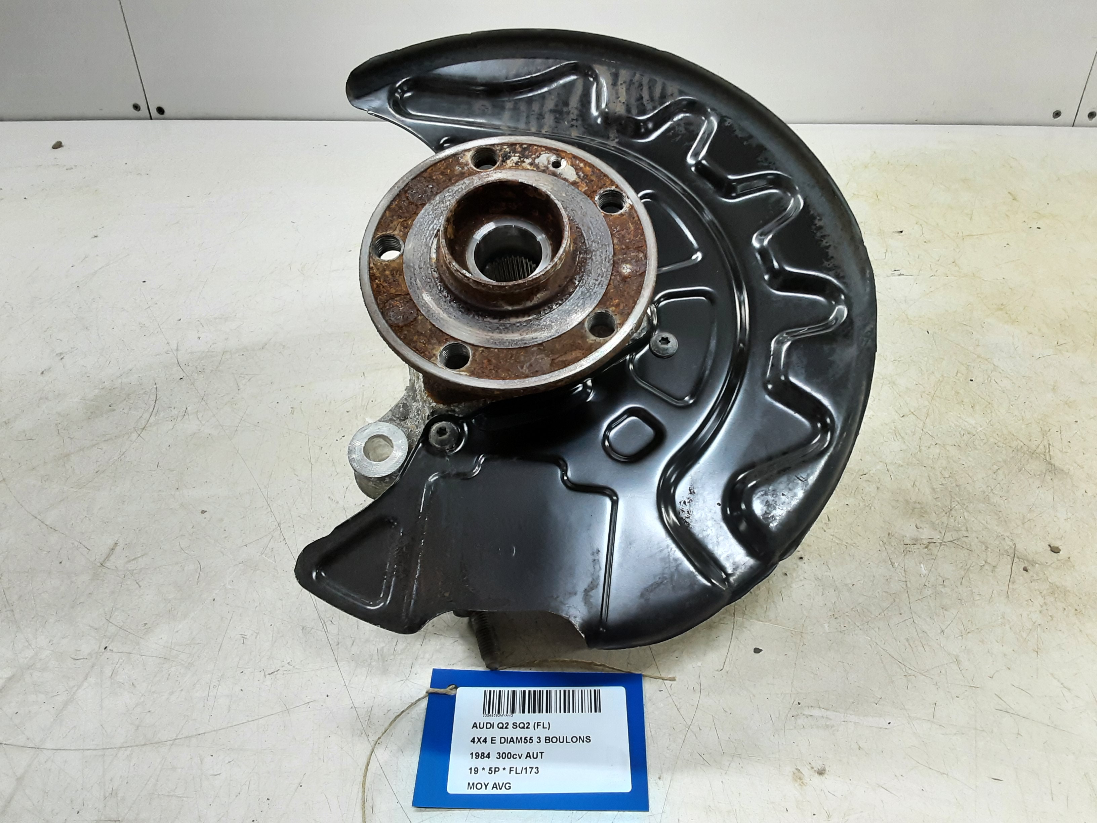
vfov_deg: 51.4
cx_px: 548
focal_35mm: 27
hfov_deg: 65.3
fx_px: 856
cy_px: 412
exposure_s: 1/50
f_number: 1.9
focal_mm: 2.91
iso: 125
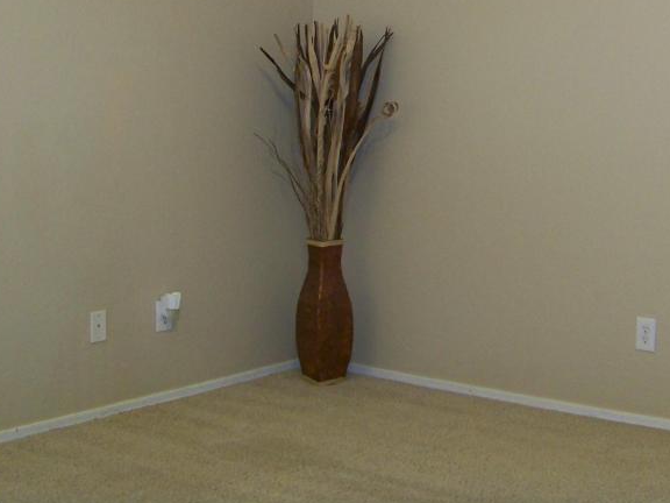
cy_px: 62
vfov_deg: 22.4
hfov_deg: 30.0
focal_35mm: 64
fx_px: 1239
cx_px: 449
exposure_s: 1/30
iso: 200
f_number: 2.8
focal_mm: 5.85
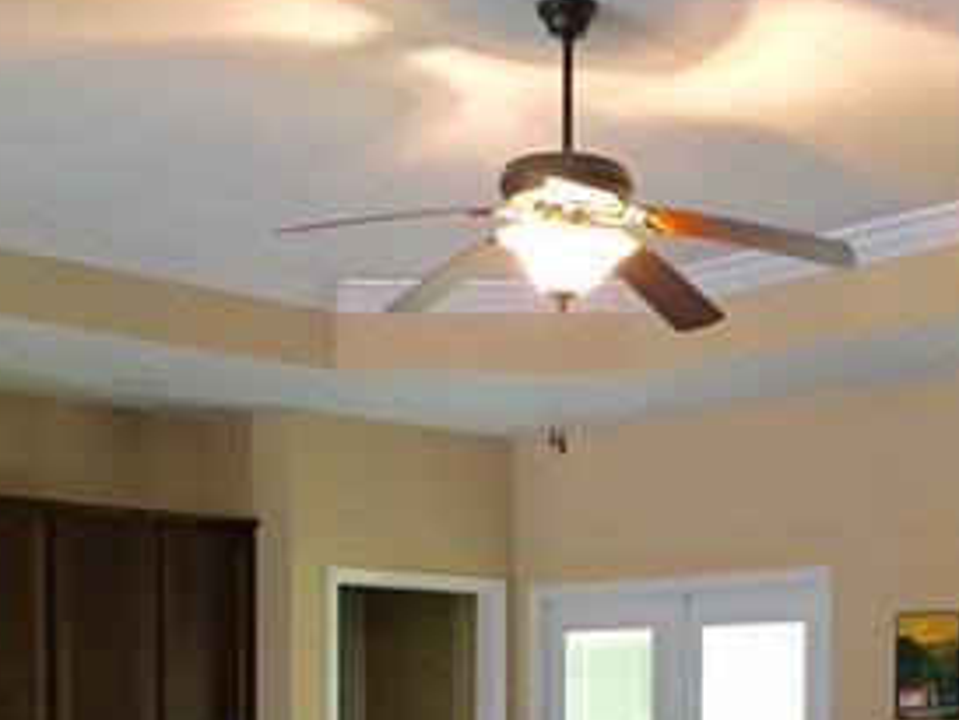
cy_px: 762
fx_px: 1885
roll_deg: -0.2
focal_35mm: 68
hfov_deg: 28.3
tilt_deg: -0.6
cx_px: 674
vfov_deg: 20.7
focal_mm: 4.15
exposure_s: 1/10
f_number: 2.2
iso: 80
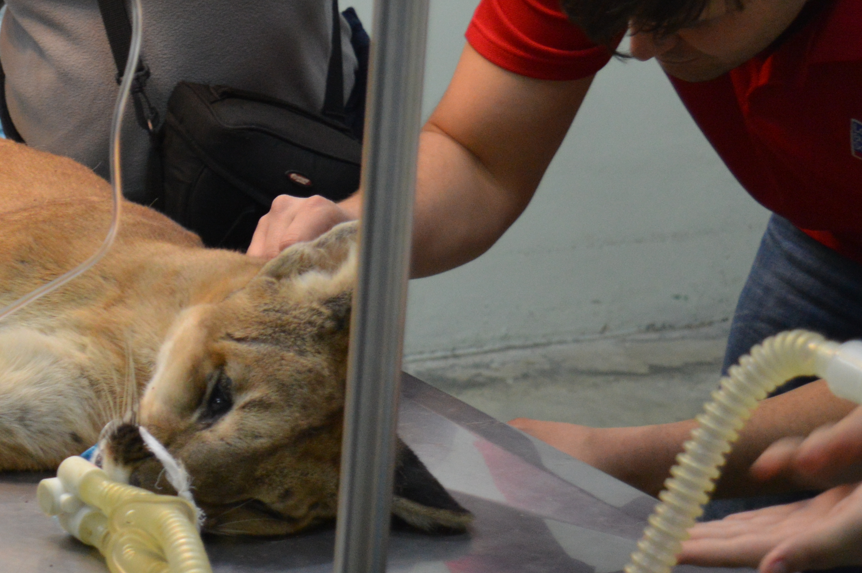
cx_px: -97
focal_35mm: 93
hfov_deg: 20.8
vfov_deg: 14.5
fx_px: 2225
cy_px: 36
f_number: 4
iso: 720
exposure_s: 1/60
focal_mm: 26
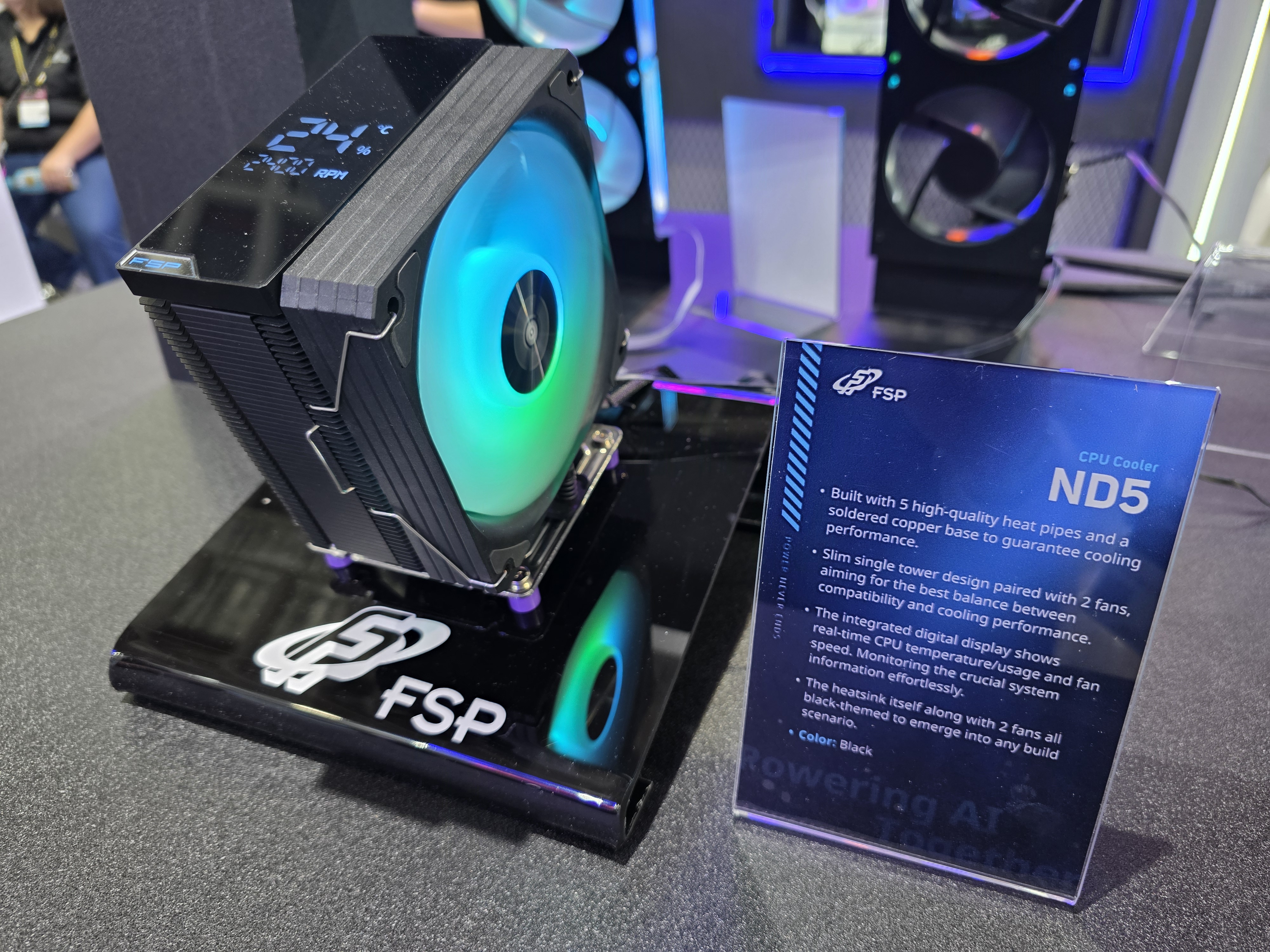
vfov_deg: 58.9
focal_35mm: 23
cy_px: 476
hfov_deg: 73.9
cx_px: 635
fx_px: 844
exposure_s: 1/67
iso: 200
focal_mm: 6.3
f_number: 1.7
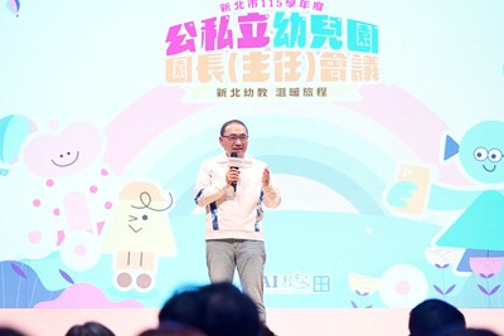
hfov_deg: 17.1
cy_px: 168
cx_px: 252
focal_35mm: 120
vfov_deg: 11.4
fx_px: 1681
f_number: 5
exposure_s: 1/125
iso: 1000
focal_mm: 120
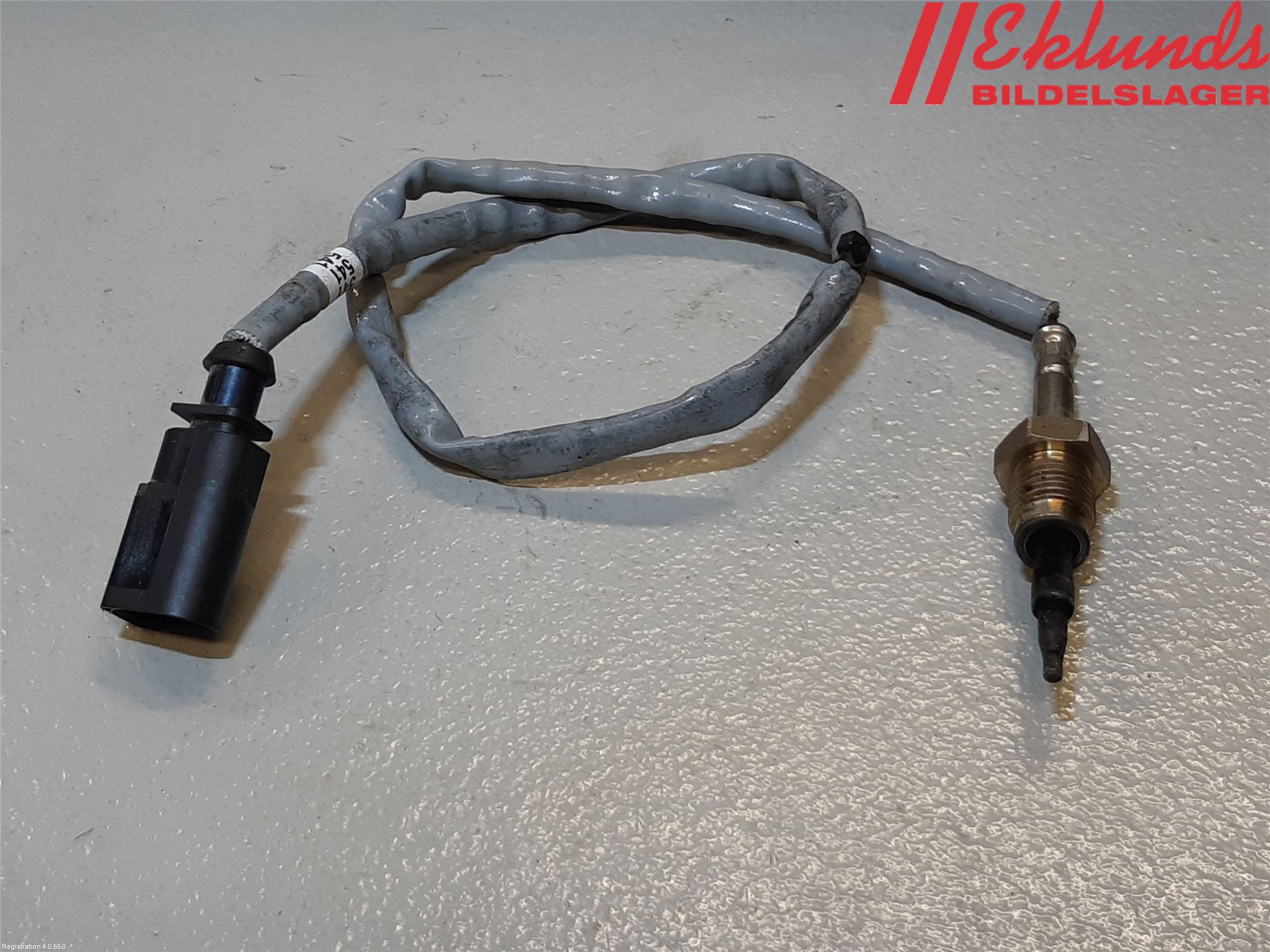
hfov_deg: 67.3
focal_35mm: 26
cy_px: 476
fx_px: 954
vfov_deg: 53.1
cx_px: 635
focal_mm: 3.93
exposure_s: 1/100
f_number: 1.7
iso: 64
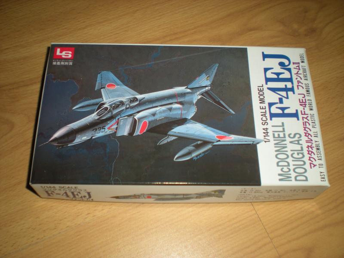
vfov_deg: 37.7
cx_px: 172
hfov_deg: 49.0
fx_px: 378
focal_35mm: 38
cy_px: 129
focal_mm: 6.3
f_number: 3.1
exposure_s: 1/60
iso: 64
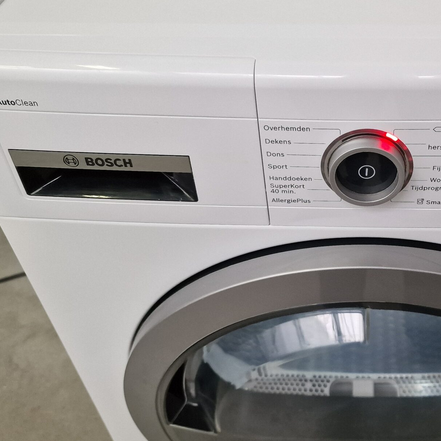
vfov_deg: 39.1
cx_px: 361
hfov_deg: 37.6
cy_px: 183
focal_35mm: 43
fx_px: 620
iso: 250
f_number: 1.8
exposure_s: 1/100
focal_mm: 6.4
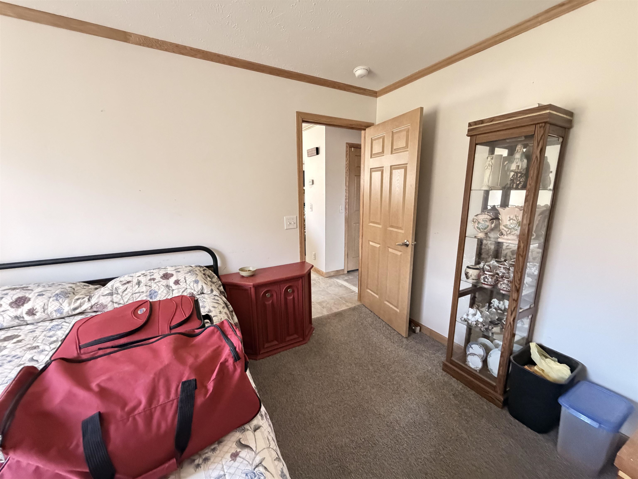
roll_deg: +0.5
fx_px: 258
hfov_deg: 102.1
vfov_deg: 85.7
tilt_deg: -10.0
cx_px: 319
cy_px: 240
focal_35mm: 14
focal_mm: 2.22
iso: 800
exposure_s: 1/60
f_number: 2.2
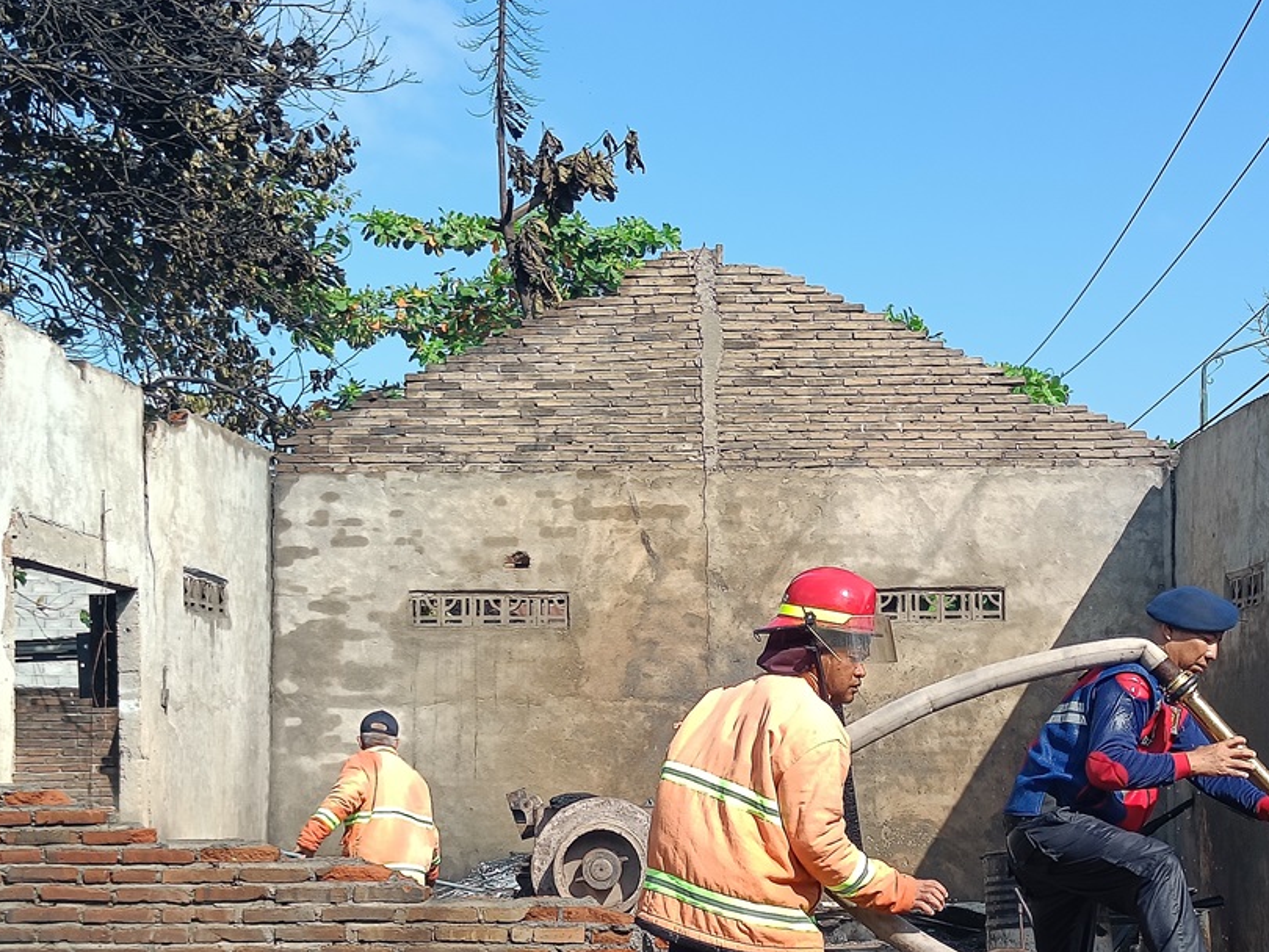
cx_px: 821
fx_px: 2347
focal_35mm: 64
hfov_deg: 30.1
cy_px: 593
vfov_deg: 22.9
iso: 64
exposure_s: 1/866
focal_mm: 5.59
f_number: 1.8
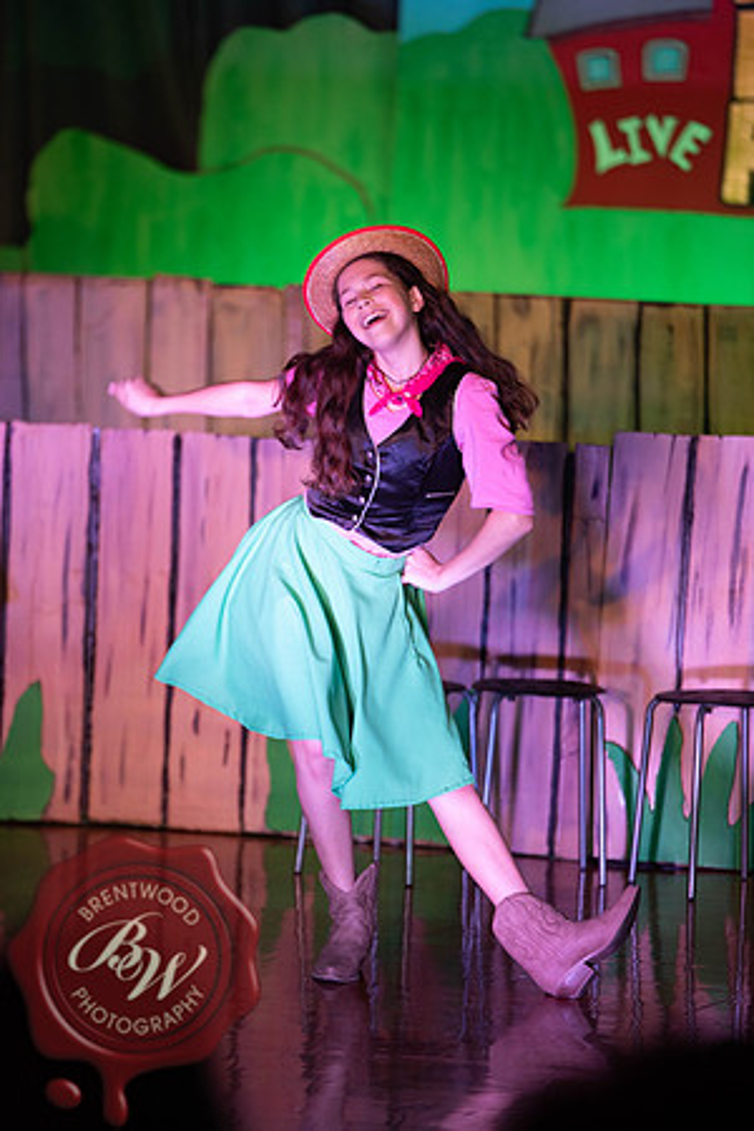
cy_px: 566
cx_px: 377
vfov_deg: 10.3
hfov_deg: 6.9
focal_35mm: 200
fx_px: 6283
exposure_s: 1/200
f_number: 2.8
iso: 1000
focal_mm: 200
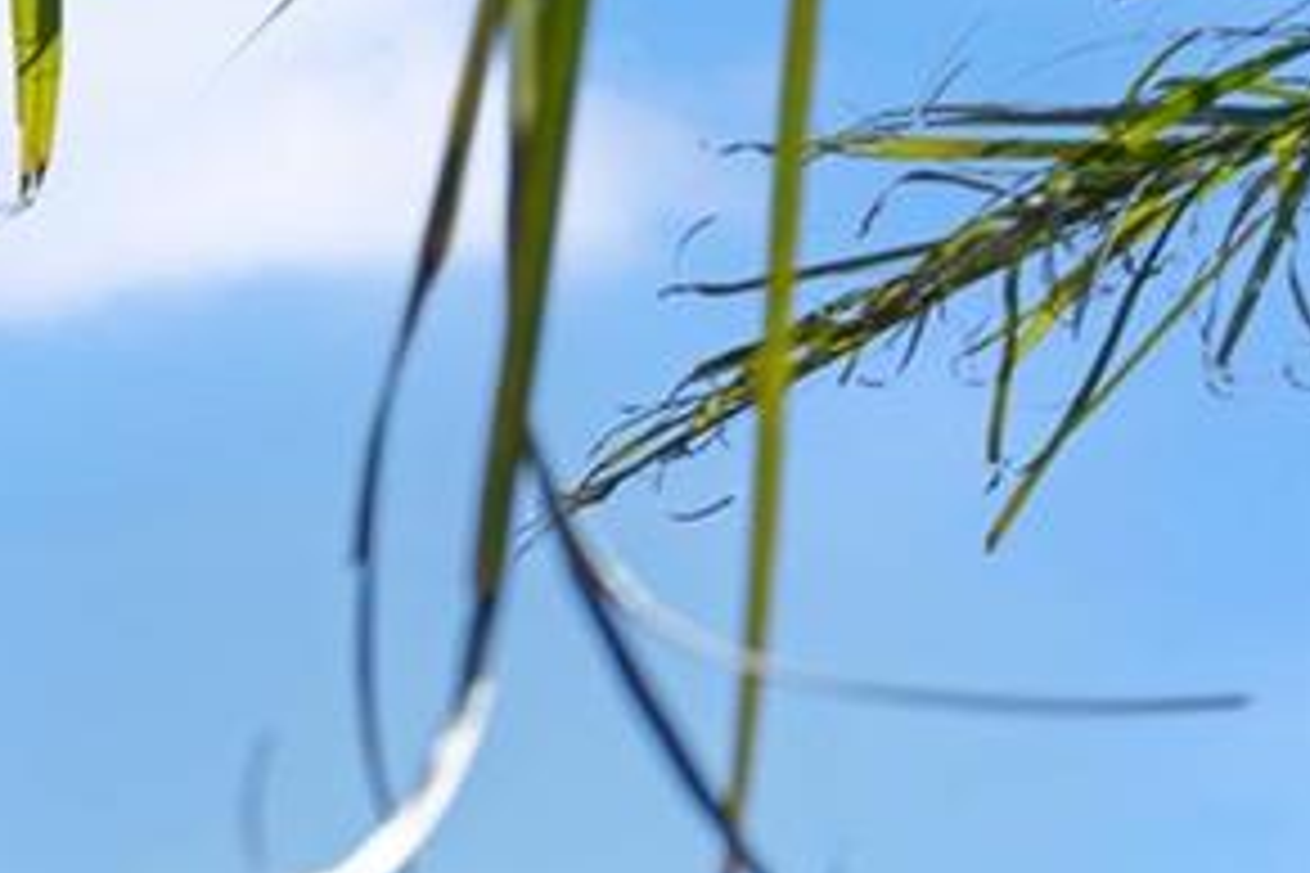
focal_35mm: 88
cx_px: -1540
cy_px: 2210
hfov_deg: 16.0
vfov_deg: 12.0
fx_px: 3202
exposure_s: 1/160
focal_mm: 16
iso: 200
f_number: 8
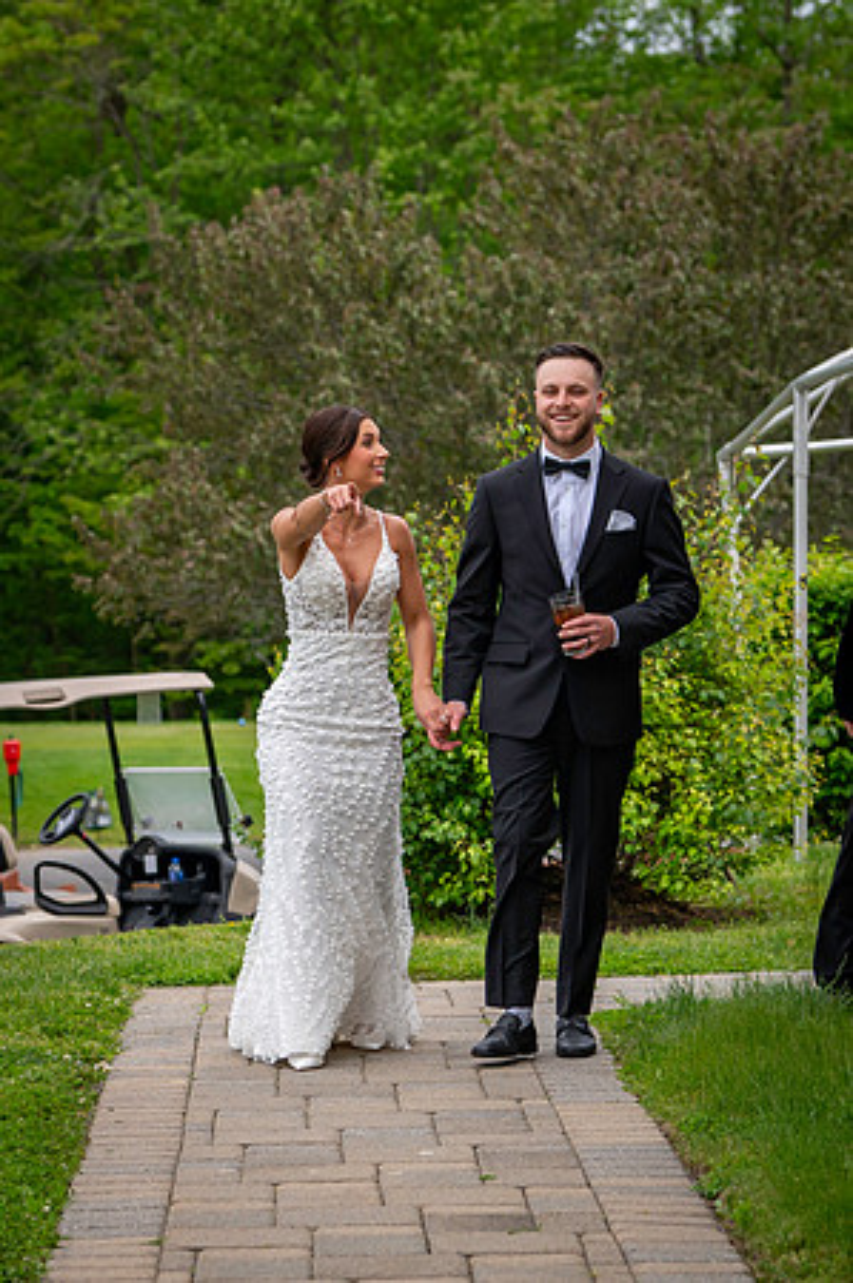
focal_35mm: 141
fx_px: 5030
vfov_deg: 14.5
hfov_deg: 9.7
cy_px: 571
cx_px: 171
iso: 400
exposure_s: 1/1600
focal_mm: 70
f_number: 4
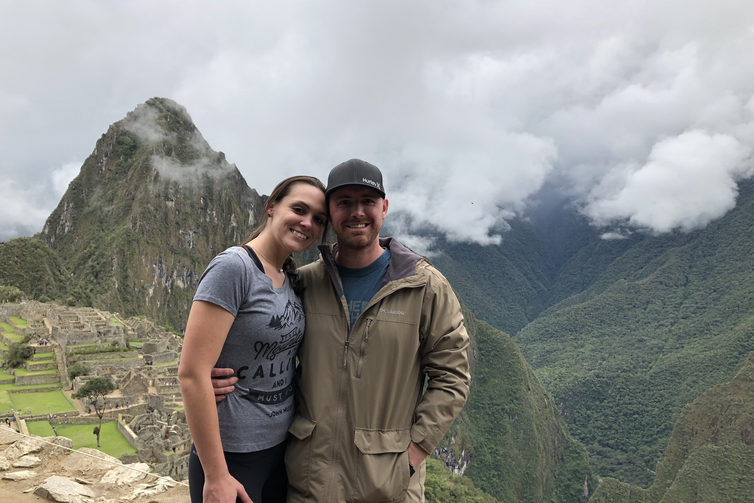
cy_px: 271
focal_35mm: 31
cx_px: 371
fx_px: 649
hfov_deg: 60.3
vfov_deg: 42.3
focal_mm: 3.99
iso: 20
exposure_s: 1/1350
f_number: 1.8
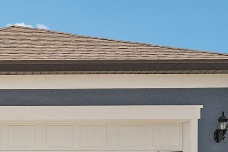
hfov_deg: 18.1
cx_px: -97
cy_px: 186
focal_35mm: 103
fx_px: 651
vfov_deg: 13.0
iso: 400
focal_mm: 29.5
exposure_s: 1/2000
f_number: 6.3
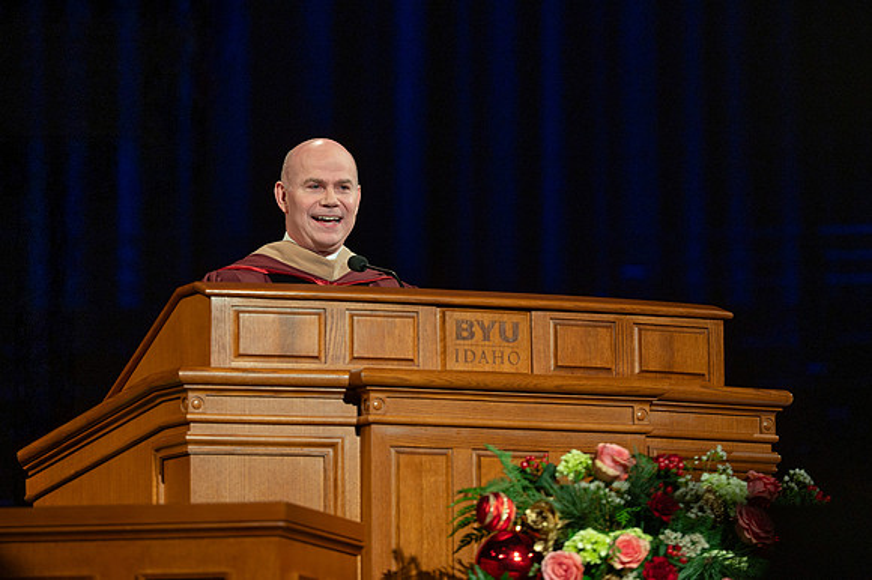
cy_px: 213
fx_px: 5883
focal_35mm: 243
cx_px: 361
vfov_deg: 5.6
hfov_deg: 8.5
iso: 640
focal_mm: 190
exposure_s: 1/100
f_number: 2.8
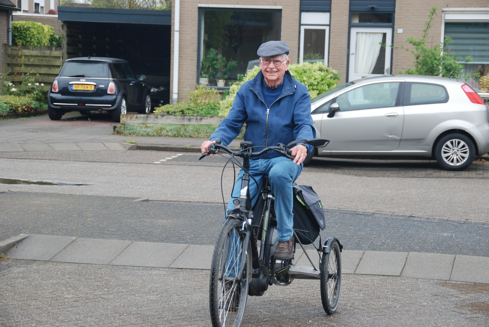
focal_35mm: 93
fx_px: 1265
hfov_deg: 21.9
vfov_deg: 14.7
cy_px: 164
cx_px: 244
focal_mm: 62
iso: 200
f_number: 5.3
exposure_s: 1/160
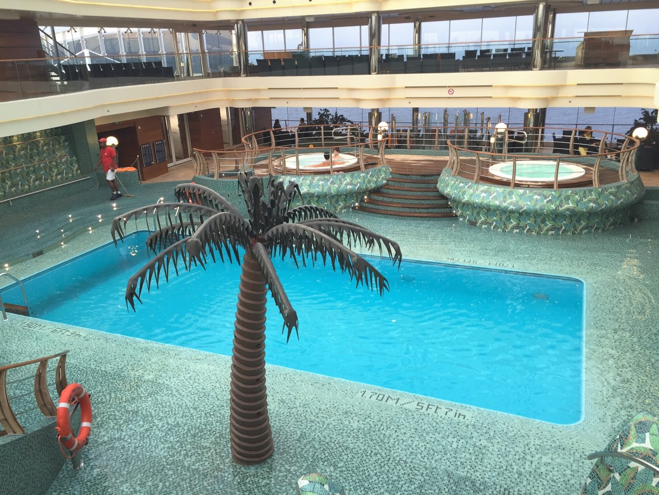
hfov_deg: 61.7
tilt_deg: -19.8
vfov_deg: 48.2
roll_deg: +2.4
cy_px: 248
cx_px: 330
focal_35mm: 29
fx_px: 552
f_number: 2.2
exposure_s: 1/50
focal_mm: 4.15
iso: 40
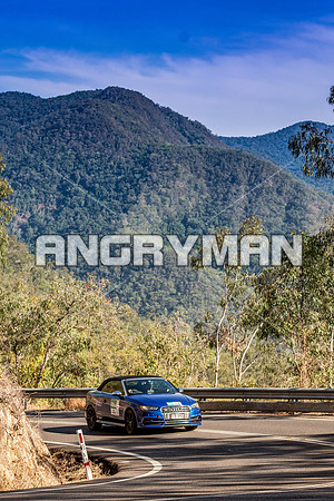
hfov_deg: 10.6
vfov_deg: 15.9
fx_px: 1795
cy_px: 250
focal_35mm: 129
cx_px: 167
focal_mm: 86
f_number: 5
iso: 250
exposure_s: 1/2500
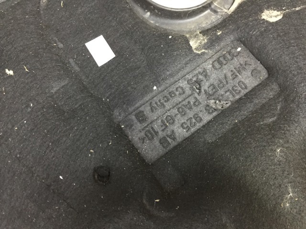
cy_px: 114
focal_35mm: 29
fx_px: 256
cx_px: 153
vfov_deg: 48.2
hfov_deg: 61.7
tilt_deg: -71.1
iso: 250
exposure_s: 1/20
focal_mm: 4.15
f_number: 2.2
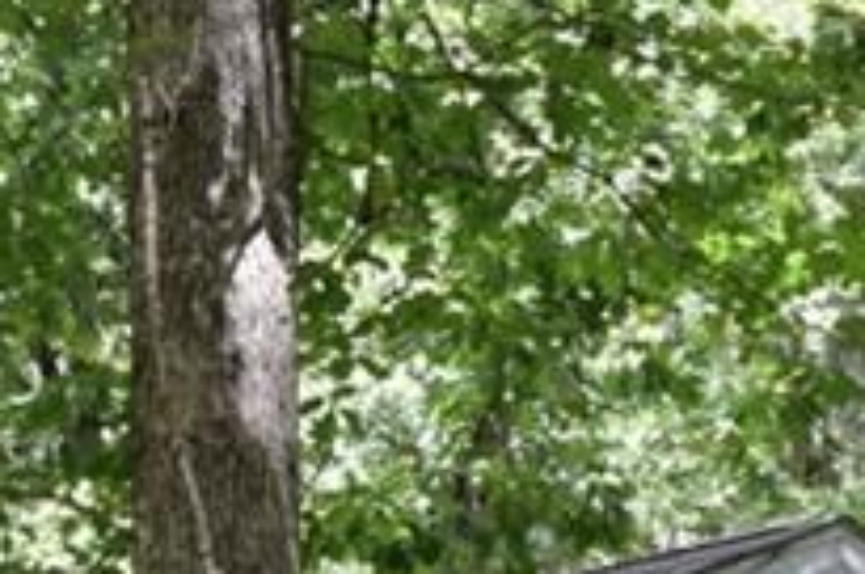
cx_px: -342
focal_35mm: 158
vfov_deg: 8.2
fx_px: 3778
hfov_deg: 12.5
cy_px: 1207
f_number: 5.6
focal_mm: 21
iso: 400
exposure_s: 1/125
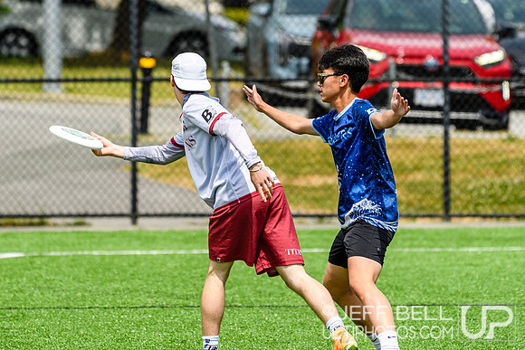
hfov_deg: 4.9
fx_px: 6125
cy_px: 105
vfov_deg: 3.3
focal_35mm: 420
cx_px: 262
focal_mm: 200
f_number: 3.2
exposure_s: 1/1600
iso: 100
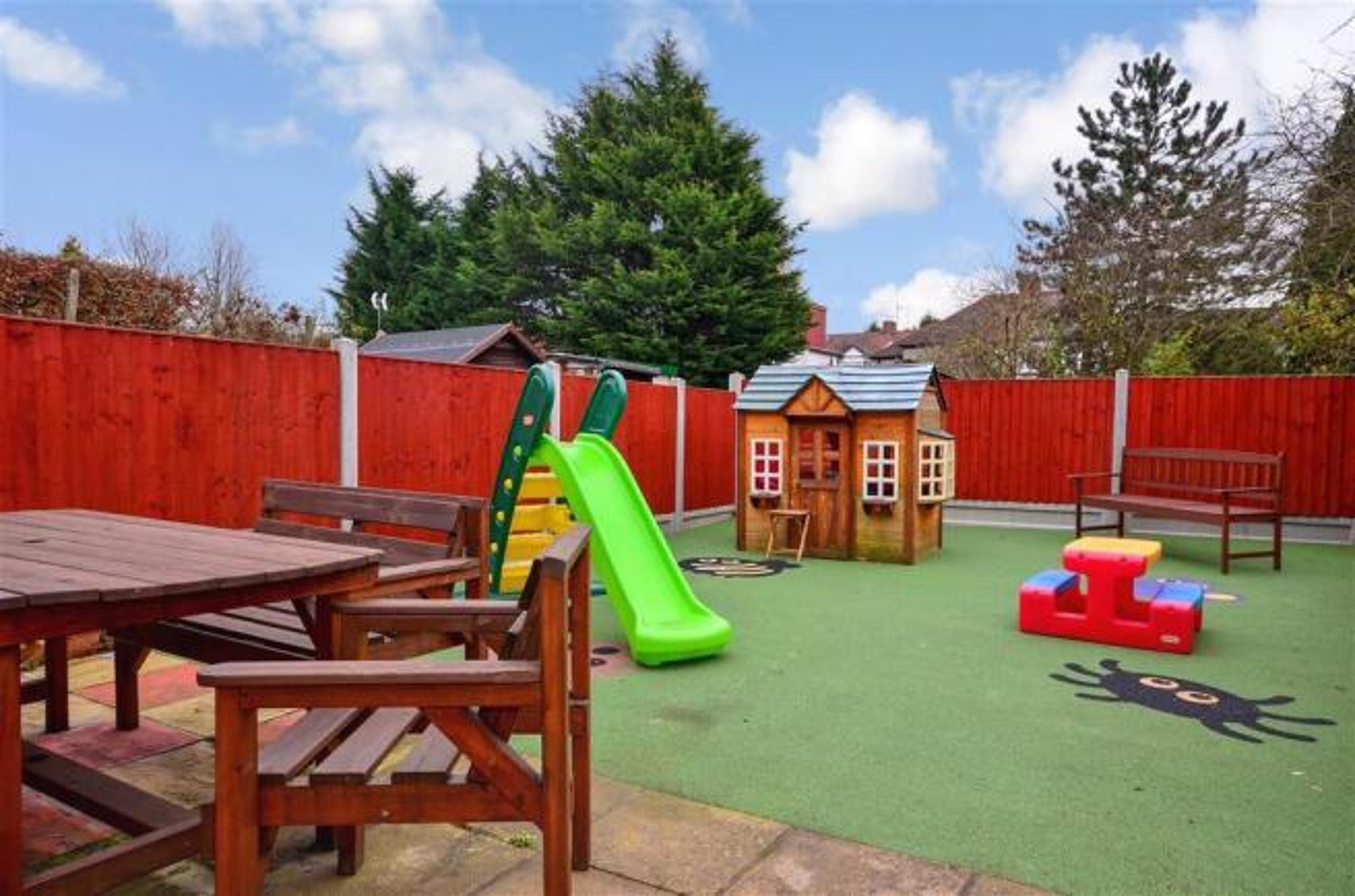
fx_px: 845
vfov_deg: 55.9
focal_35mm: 22
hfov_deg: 77.5
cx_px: 678
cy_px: 448
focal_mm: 15
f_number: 11
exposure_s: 1/15
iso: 200
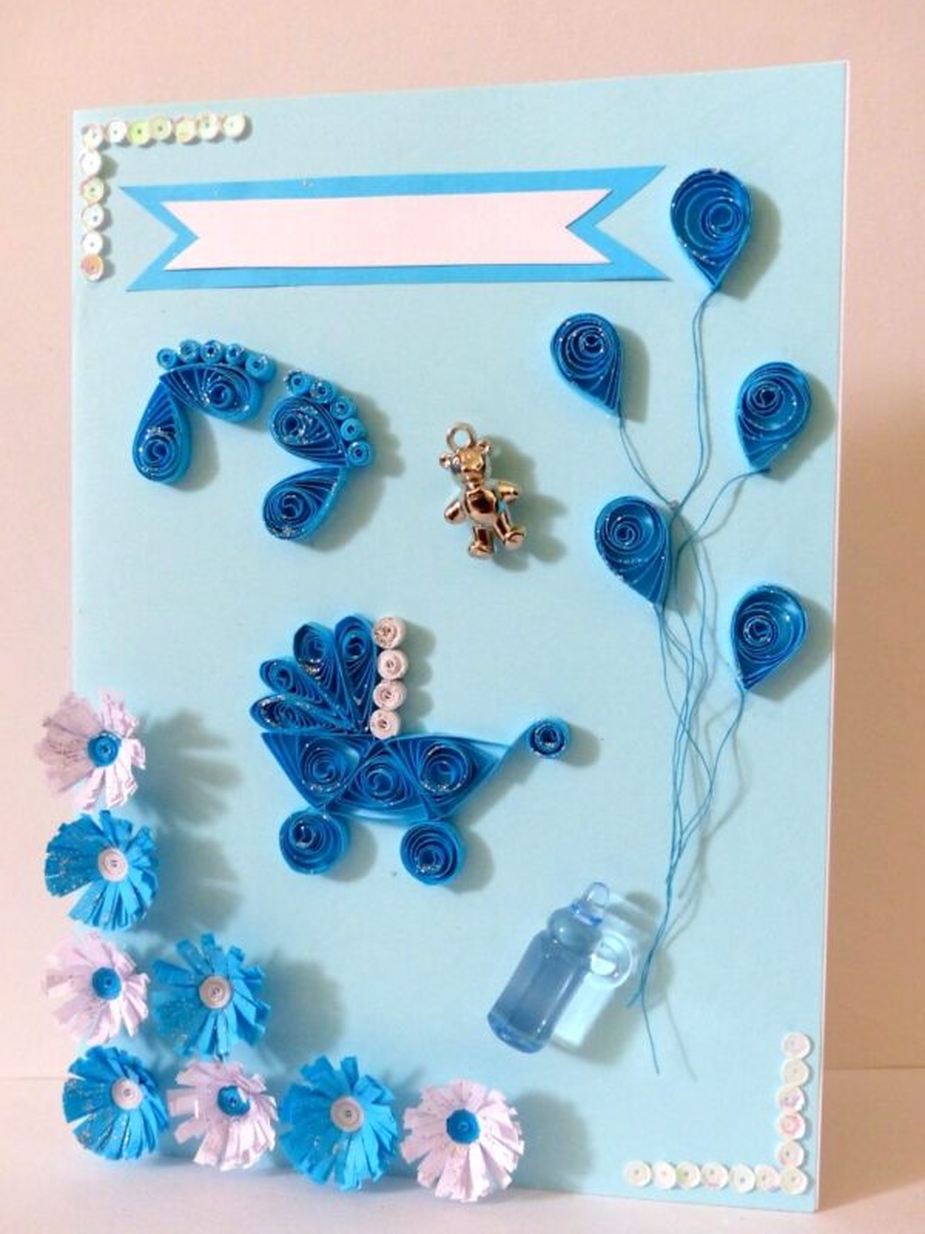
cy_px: 617
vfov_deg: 52.6
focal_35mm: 35
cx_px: 462
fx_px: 1247
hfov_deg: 40.7
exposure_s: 1/50
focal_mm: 6.3
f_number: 2.8
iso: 400
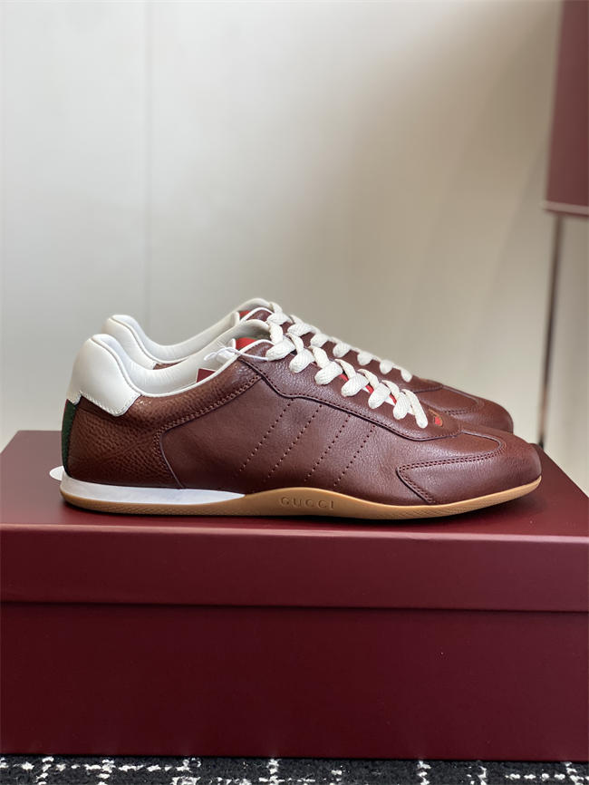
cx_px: 294
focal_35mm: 52
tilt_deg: -10.8
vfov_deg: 36.8
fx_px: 1179
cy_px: 392
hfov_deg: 28.0
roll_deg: -2.5
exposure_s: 1/122
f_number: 2
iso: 50
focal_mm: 6
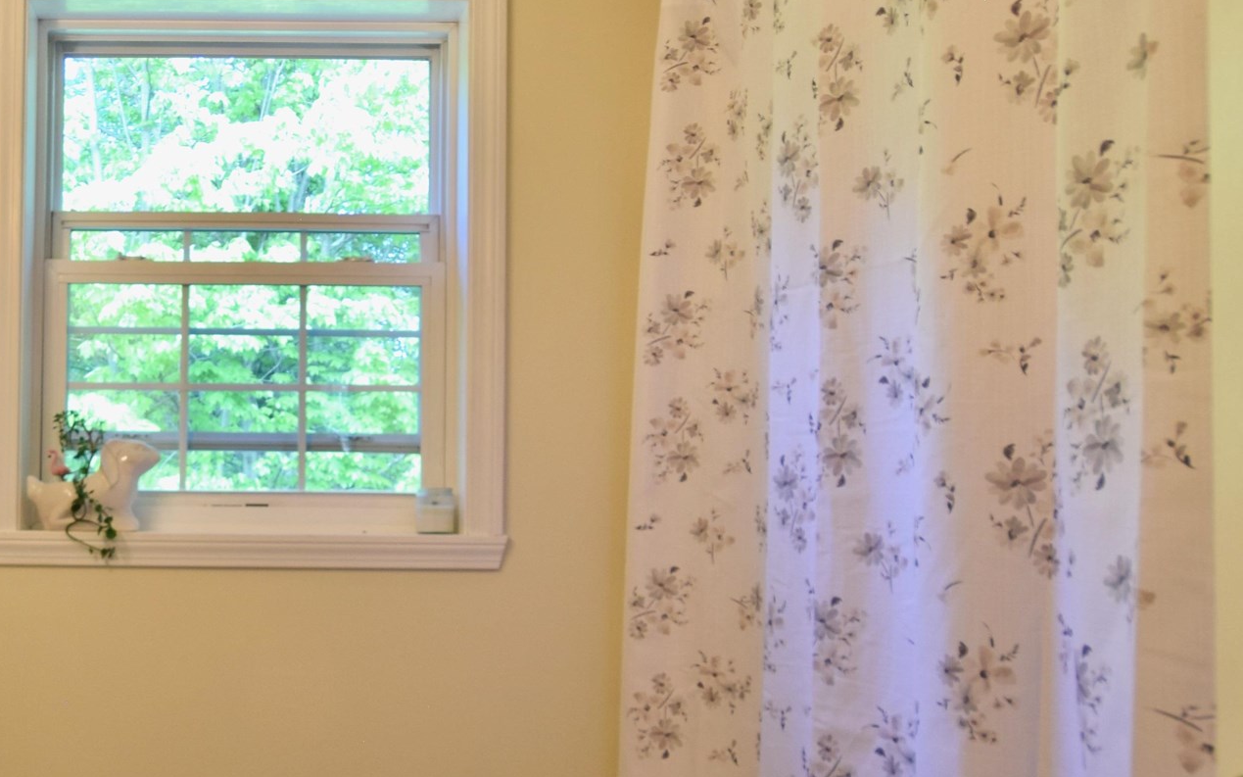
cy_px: 466
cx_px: 240
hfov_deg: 49.5
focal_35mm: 37
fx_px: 1253
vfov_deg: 34.3
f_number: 6.3
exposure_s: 1/8
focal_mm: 10
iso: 200
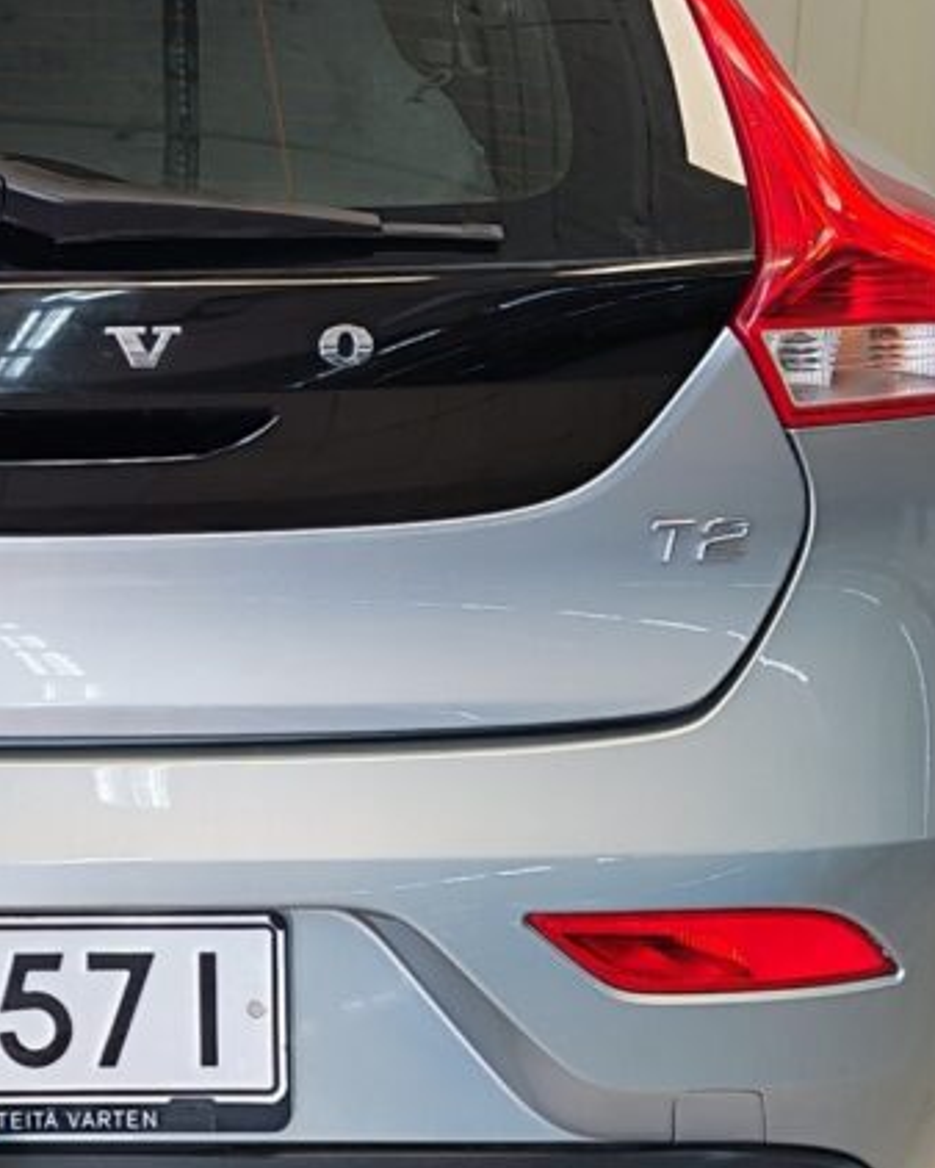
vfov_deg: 21.2
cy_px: 437
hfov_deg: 16.6
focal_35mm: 90
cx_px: -69
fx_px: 3111
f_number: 1.6
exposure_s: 1/110
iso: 50
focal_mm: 5.4
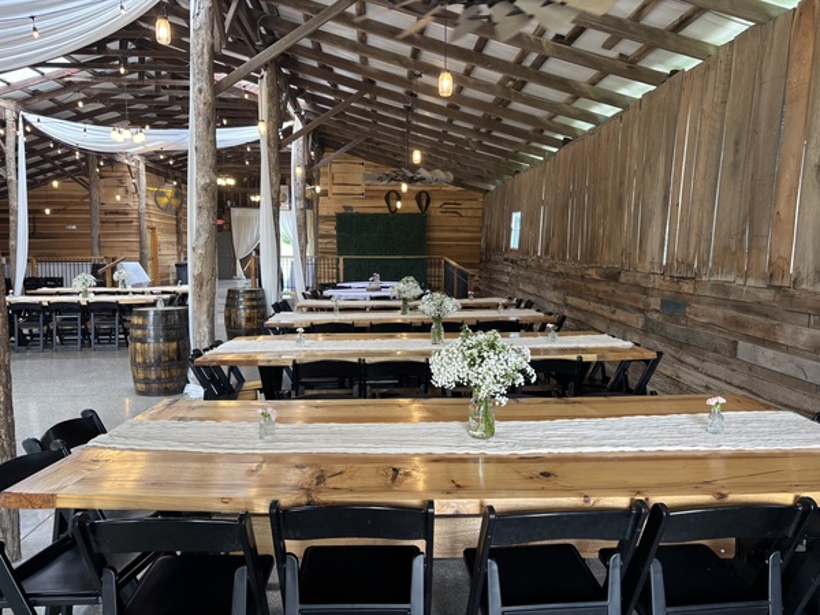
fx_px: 616
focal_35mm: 26
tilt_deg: -4.3
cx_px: 410
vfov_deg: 53.1
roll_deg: +0.7
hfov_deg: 67.3
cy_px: 308
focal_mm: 5.96
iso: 100
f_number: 1.6
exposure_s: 1/60
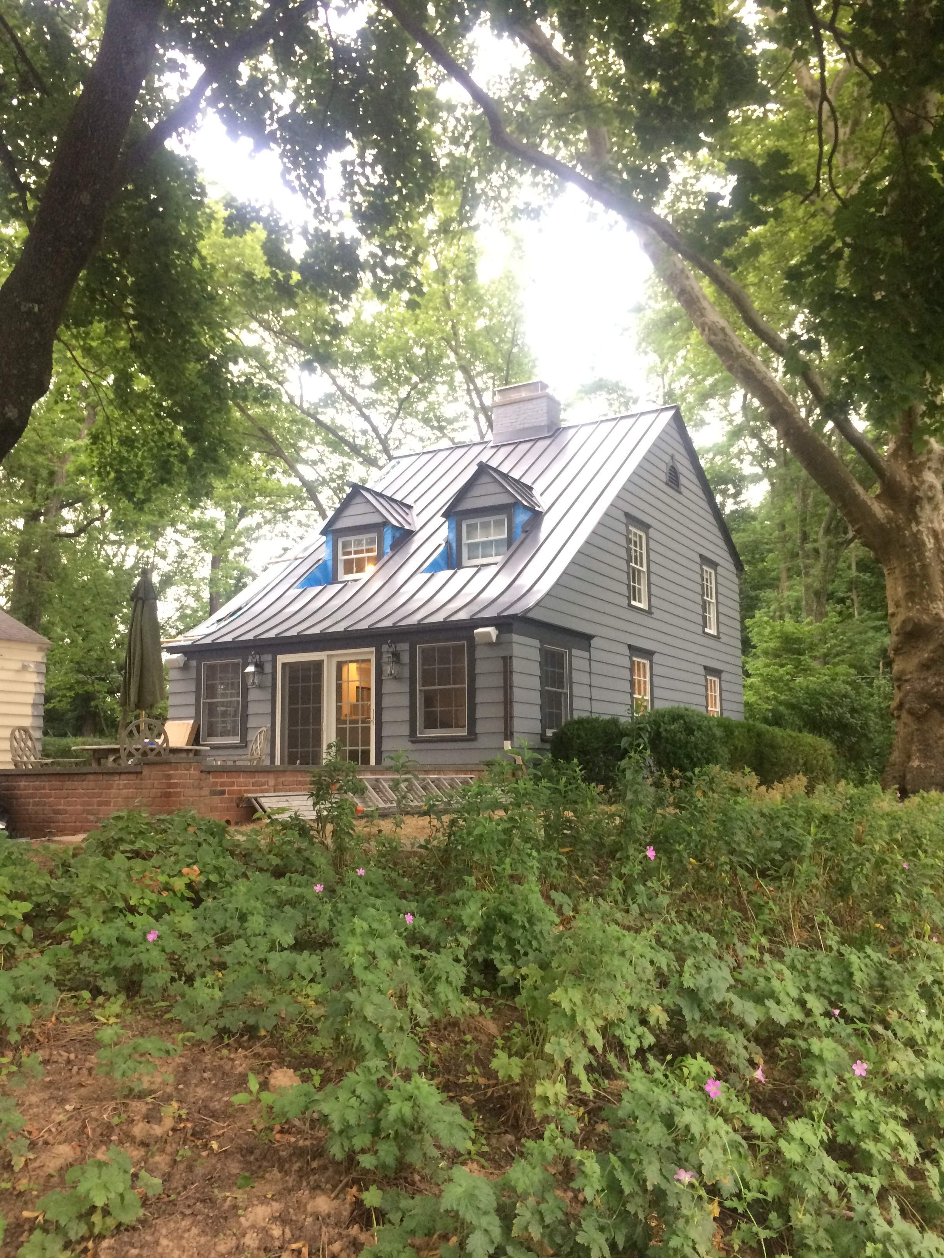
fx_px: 1054
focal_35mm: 29
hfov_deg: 48.2
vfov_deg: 61.7
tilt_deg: +6.3
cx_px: 472
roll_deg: +0.9
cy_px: 629
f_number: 2.2
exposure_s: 1/30
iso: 125
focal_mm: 4.15
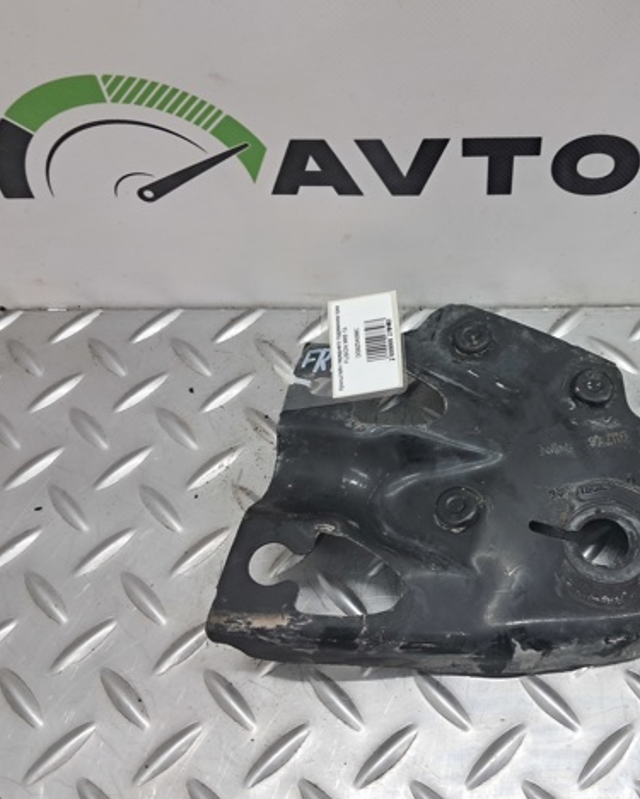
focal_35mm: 36
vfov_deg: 50.3
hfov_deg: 40.5
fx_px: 852
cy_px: 404
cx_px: 445
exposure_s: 1/50
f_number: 1.8
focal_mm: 4
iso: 100
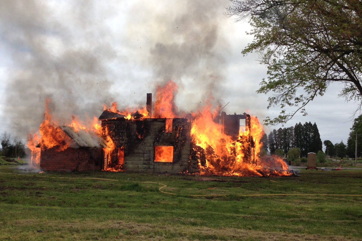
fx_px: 432
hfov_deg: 45.4
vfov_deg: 31.2
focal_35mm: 43
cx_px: 173
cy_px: 112
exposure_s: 1/1416
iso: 50
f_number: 2.4
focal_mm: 4.28
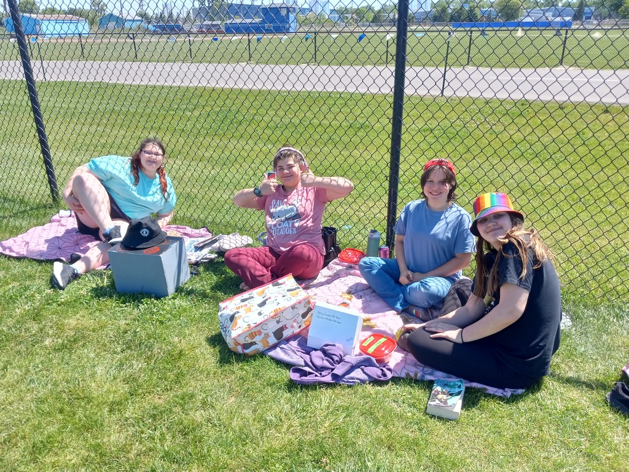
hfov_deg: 65.3
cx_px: 314
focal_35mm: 27
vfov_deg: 51.4
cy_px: 236
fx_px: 491
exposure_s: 1/739
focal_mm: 3.94
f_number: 1.8
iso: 40
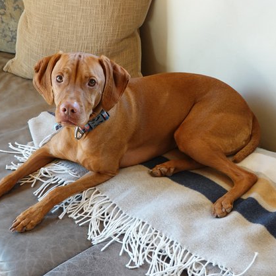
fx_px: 469
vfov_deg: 32.8
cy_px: 137
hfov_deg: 32.8
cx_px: 142
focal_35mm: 52
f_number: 4
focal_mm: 14.99
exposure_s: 1/40
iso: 500
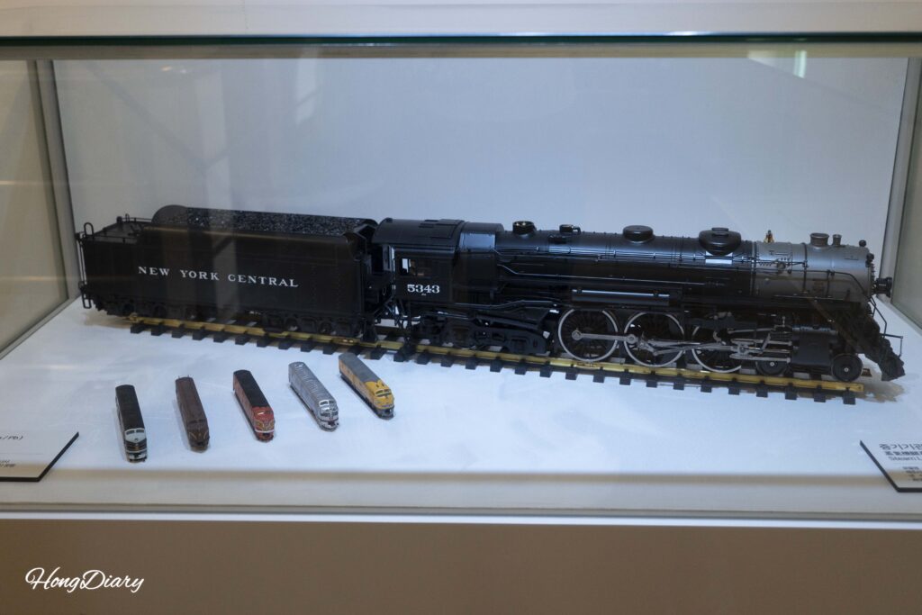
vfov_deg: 36.0
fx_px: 948
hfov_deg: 51.9
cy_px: 308
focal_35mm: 37
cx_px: 461
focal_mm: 37
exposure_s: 1/160
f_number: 5
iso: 2000
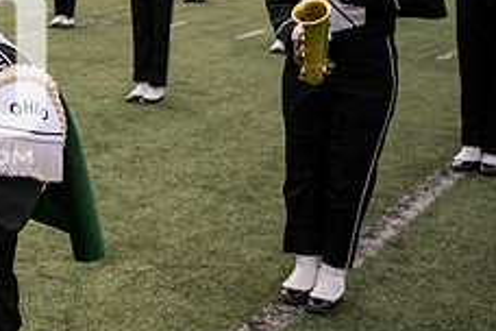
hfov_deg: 28.2
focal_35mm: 61
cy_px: 79
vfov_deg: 22.0
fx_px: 840
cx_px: -117
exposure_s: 1/2000
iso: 500
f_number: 4
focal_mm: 24
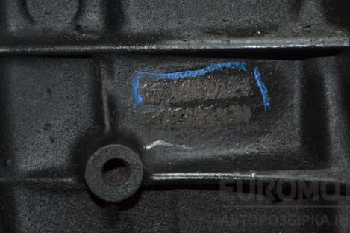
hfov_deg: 19.3
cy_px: 90
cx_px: 206
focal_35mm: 106
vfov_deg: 12.9
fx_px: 1026
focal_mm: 55
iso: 1800
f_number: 5.6
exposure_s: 1/60
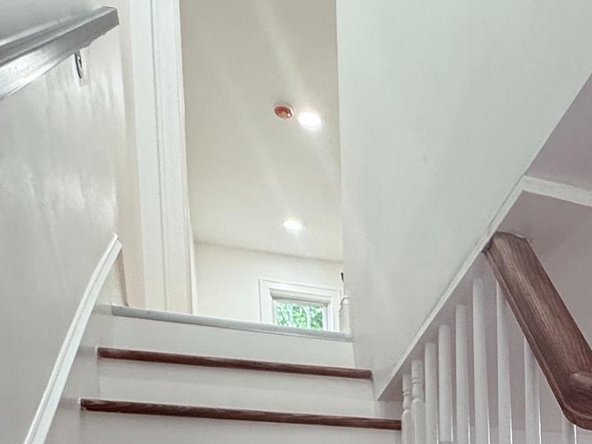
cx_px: 508
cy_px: 628
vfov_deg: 26.8
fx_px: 718
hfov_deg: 41.9
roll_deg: +1.1
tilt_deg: -2.7
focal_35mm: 42
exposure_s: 1/120
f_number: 2.2
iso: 200
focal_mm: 2.22
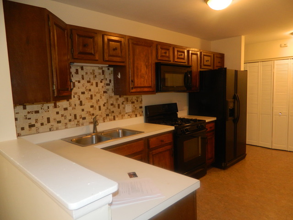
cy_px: 110
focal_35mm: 25
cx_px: 146
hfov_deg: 69.4
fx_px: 212
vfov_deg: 54.9
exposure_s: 1/30
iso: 200
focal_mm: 4.5
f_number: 3.1
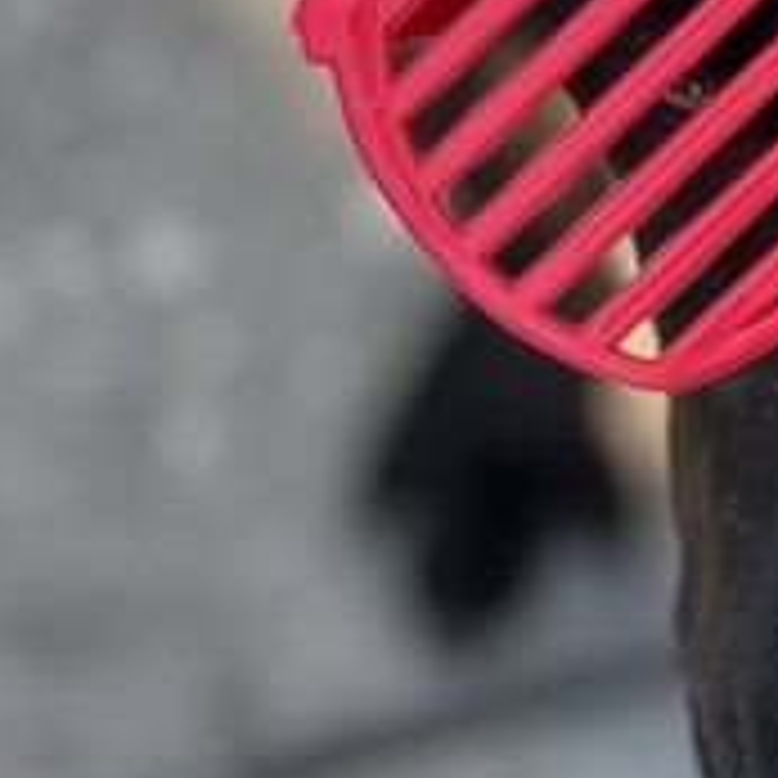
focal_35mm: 164
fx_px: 4170
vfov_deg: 10.6
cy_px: 25
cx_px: 1034
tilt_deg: -62.5
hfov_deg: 10.4
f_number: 1.78
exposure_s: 1/249
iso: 64
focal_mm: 6.76
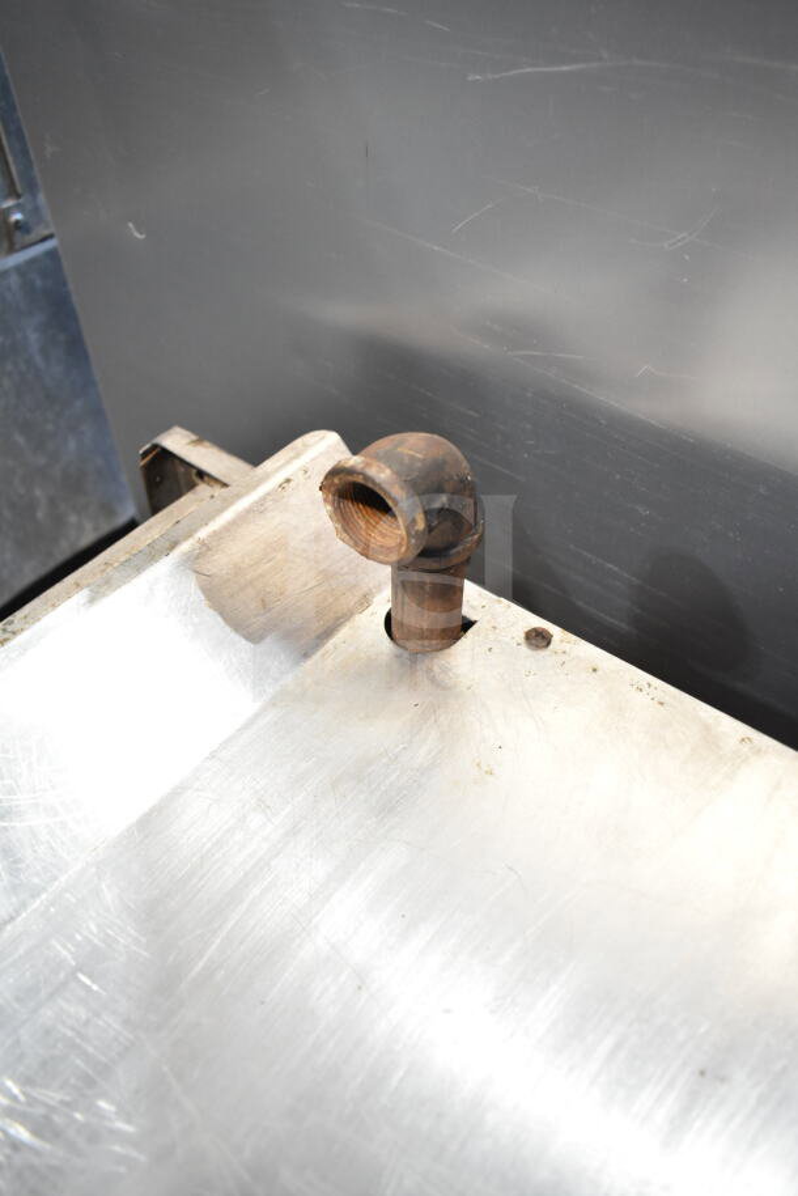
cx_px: 399
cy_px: 598
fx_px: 897
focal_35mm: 27
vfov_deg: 67.4
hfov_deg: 48.0
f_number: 3.5
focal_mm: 18
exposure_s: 1/60
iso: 1600
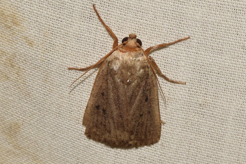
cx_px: 123
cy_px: 82
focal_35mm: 210
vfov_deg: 6.5
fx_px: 1435
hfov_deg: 9.8
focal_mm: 140
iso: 400
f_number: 14
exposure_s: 1/200
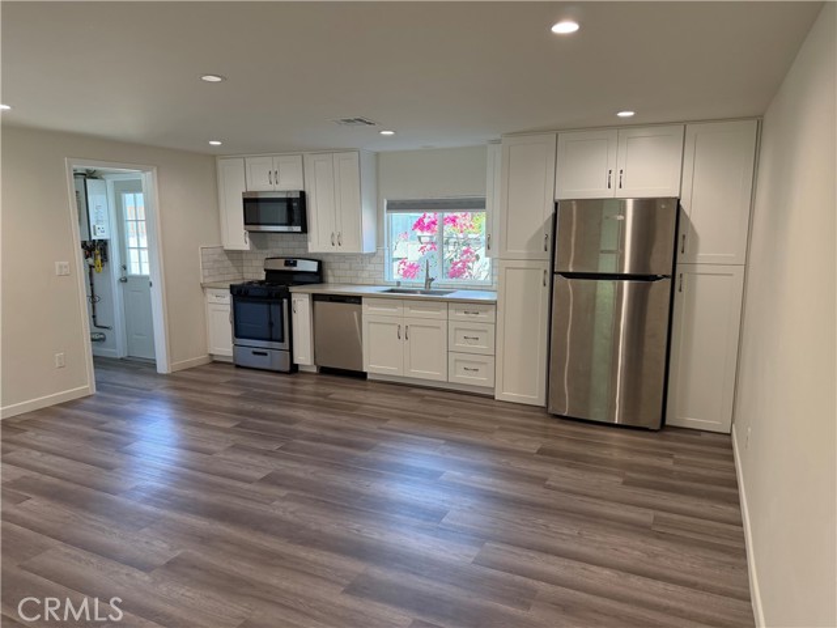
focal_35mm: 24
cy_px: 314
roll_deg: +0.2
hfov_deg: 71.6
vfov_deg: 56.8
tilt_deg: -8.8
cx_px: 418
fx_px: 580
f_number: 1.78
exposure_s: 1/143
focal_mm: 6.76
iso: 200
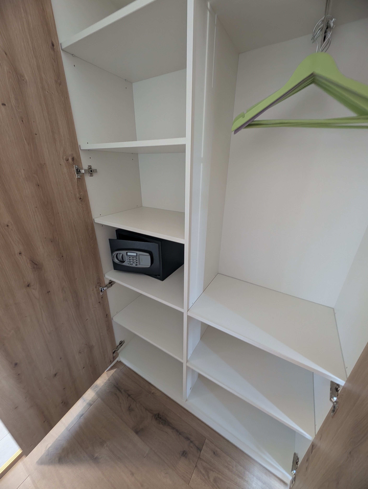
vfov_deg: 110.5
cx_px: 184
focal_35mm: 12
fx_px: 170
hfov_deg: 94.6
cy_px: 244
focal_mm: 2.23
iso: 247
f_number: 1.95
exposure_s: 1/23.8
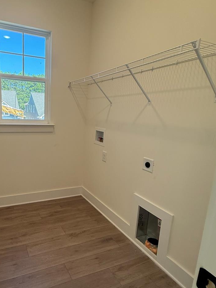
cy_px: 151
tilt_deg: -12.8
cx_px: 66
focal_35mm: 23
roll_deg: -1.3
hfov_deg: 57.1
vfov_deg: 73.9
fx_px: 191
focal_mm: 2.22
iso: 80
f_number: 2.2
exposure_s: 1/99
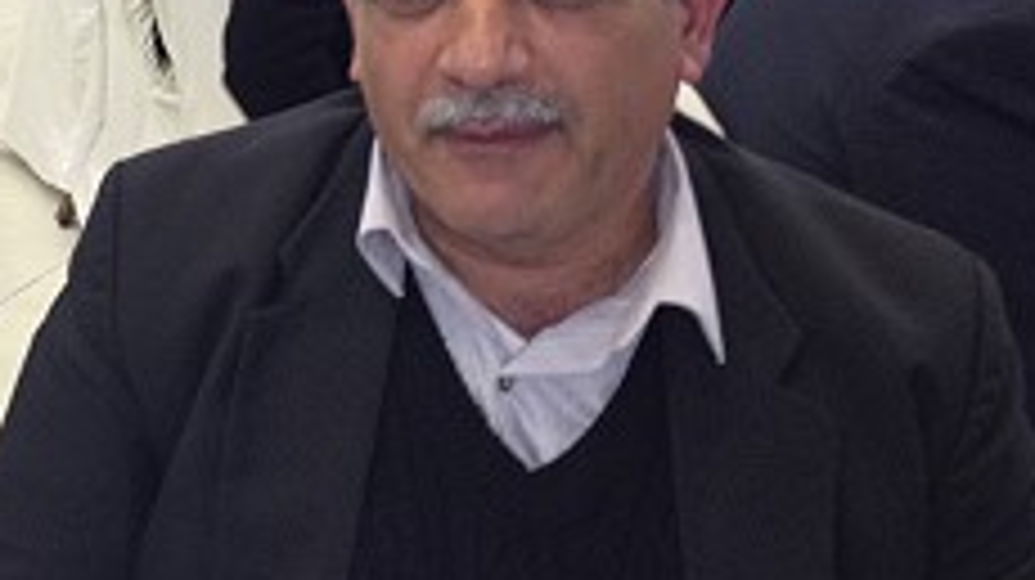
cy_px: 61
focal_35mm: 83
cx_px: 27
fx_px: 2276
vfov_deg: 14.4
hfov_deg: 24.6
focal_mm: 4.28
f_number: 2.4
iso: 160
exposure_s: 1/20
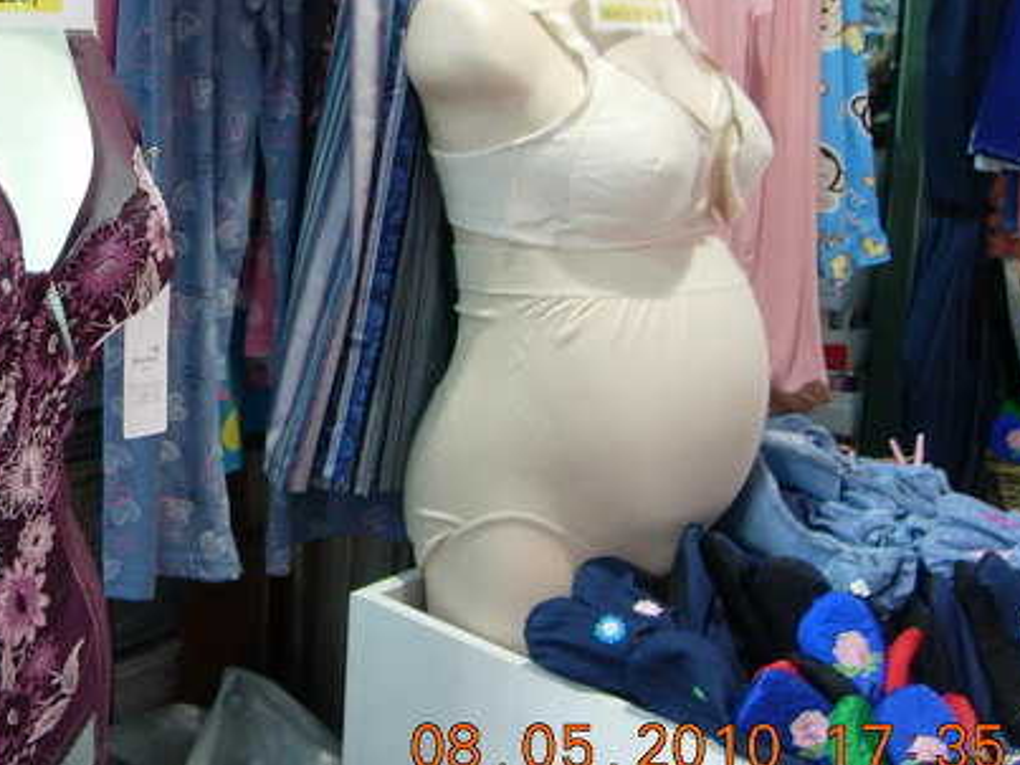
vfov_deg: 20.2
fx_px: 2121
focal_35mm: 72
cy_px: 174
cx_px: 119
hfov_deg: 26.2
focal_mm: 7.8
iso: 64
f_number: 2.8
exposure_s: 1/33.9
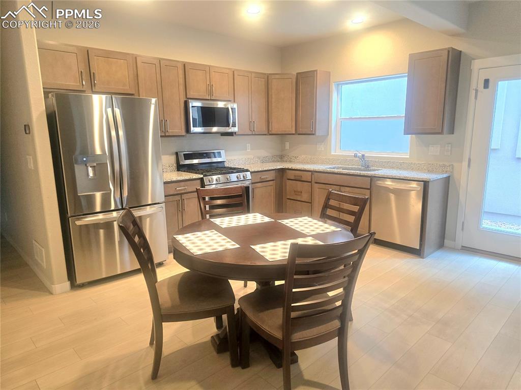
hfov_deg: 74.0
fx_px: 346
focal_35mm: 23
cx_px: 260
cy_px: 195
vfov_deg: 58.8
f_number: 1.7
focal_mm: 6.3
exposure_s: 1/120
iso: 250
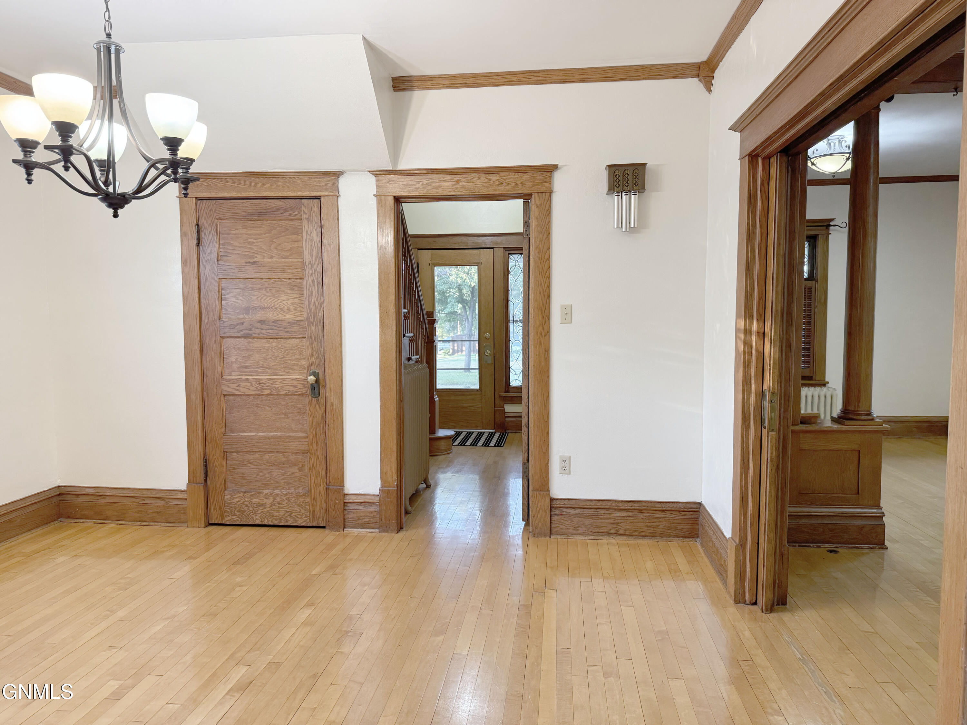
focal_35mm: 24
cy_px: 362
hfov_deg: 71.6
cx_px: 484
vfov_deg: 56.8
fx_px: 670
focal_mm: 6.76
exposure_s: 1/120
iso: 200
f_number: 1.78
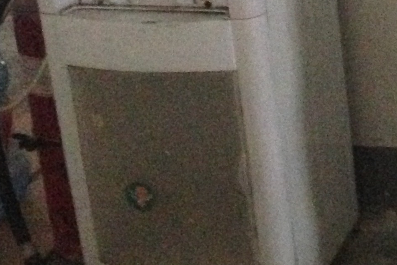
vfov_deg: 11.3
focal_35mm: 117
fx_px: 1290
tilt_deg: -15.6
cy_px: -121
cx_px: 555
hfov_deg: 16.3
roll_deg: +4.1
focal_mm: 4.12
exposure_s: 1/15
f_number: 2.4
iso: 800
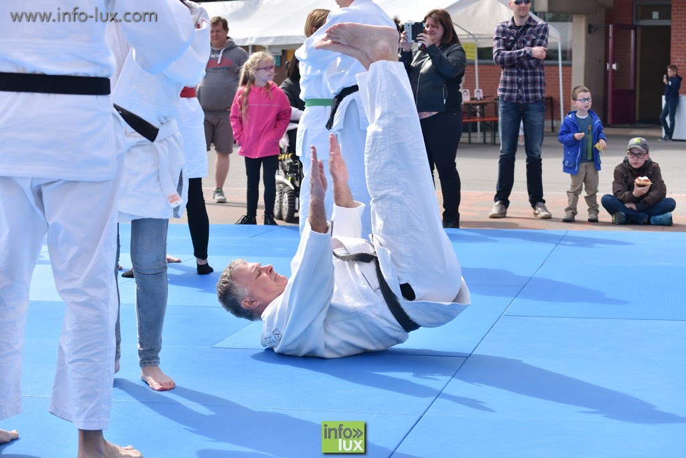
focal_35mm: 75
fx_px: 1429
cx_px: 343
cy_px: 229
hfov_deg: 27.0
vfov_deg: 18.2
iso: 100
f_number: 5
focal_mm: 50
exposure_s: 1/500
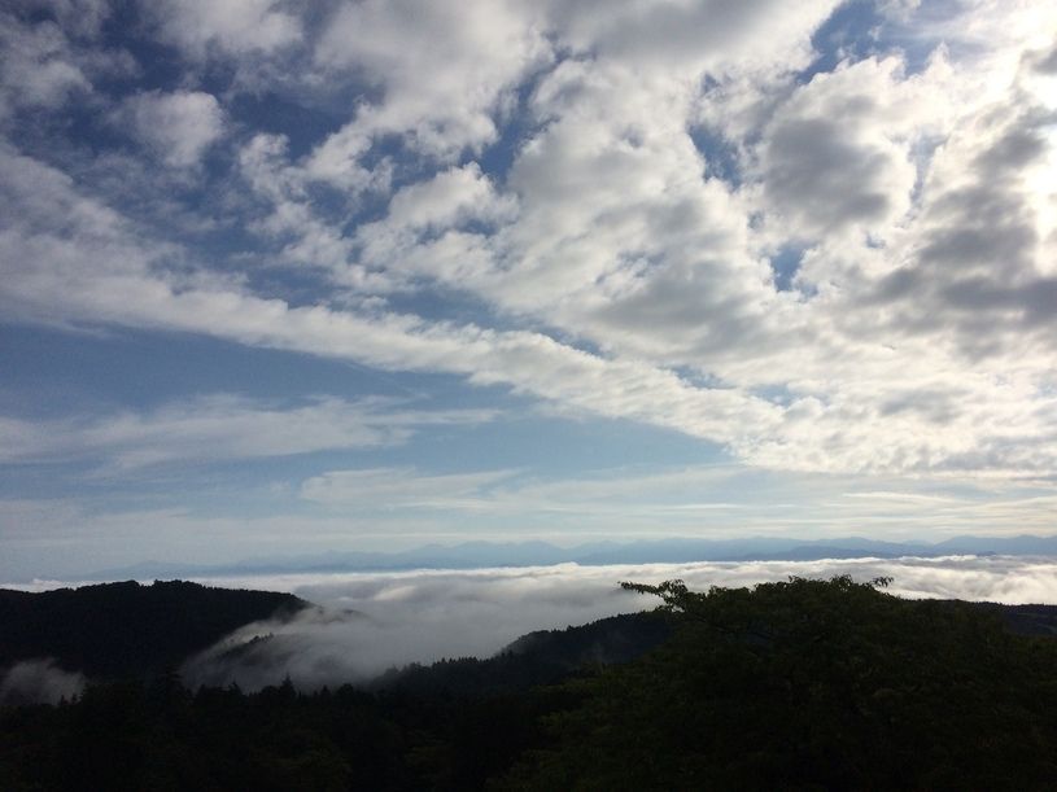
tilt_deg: +10.2
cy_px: 396
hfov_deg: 61.7
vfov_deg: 48.2
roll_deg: +2.5
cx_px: 528
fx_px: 885
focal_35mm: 29
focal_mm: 4.15
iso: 40
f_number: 2.2
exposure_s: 1/13699
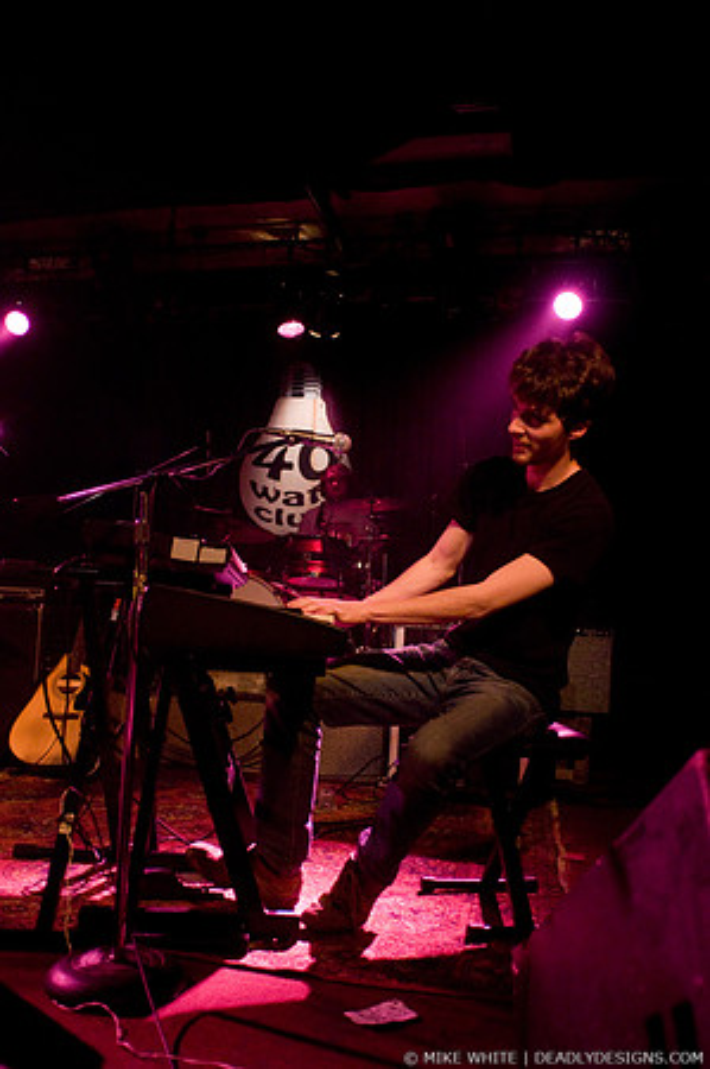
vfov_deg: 62.0
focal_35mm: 30
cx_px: 355
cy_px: 534
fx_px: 889
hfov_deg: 43.5
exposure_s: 1/80
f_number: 2.8
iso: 1250
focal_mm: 20
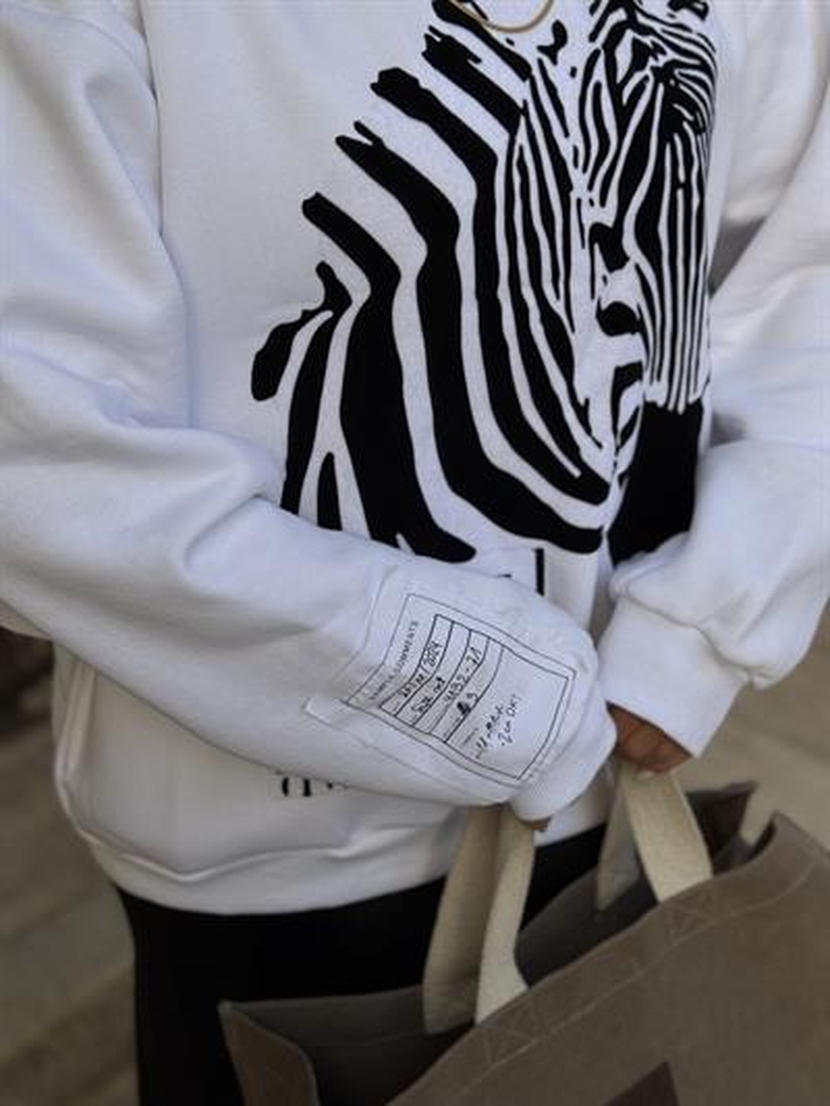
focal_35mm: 48
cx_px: 415
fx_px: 1534
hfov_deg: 30.3
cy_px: 553
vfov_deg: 39.6
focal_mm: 6.76
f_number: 1.78
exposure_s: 1/1524
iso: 64
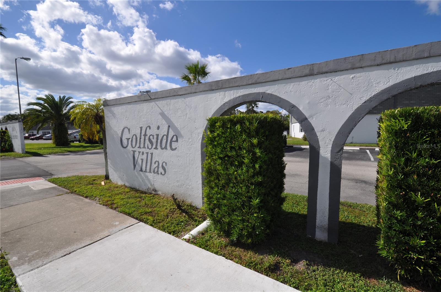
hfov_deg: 100.5
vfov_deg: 77.2
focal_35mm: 15
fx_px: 183
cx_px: 220
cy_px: 146
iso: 200
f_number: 10
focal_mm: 10
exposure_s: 1/400
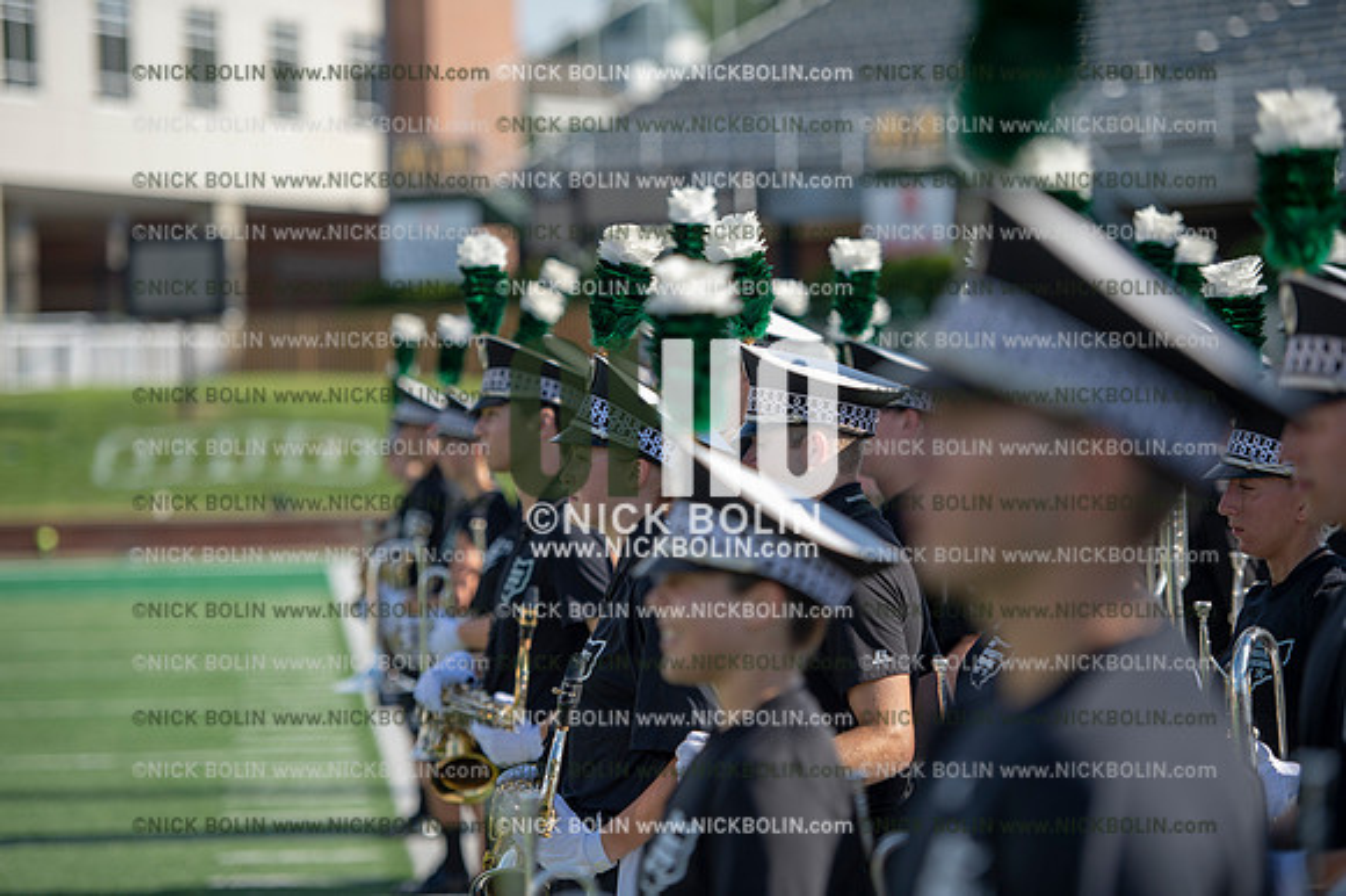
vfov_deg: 10.1
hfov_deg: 15.2
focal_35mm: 135
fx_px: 5044
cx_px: 673
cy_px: 448
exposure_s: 1/2000
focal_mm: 135
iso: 160
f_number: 2.8
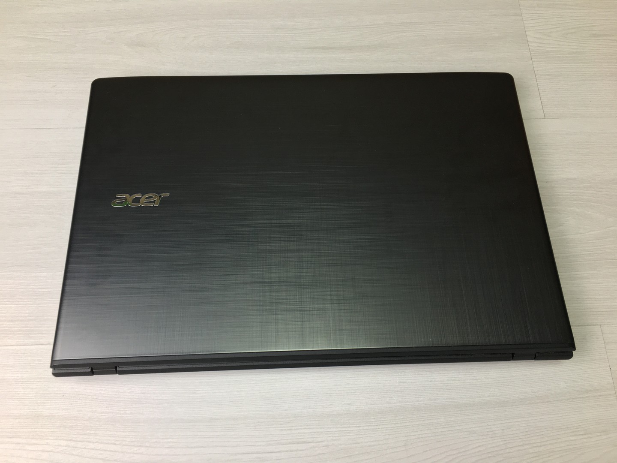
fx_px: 517
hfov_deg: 61.7
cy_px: 232
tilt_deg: -69.4
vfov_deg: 48.2
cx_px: 308
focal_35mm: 29
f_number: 2.2
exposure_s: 1/50
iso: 32
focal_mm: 4.15
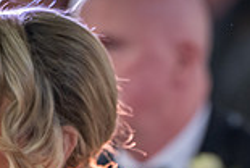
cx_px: 173
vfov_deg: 1.8
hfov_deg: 2.7
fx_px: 5253
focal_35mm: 755
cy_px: 296
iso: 640
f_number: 2.8
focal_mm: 195
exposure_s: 1/100
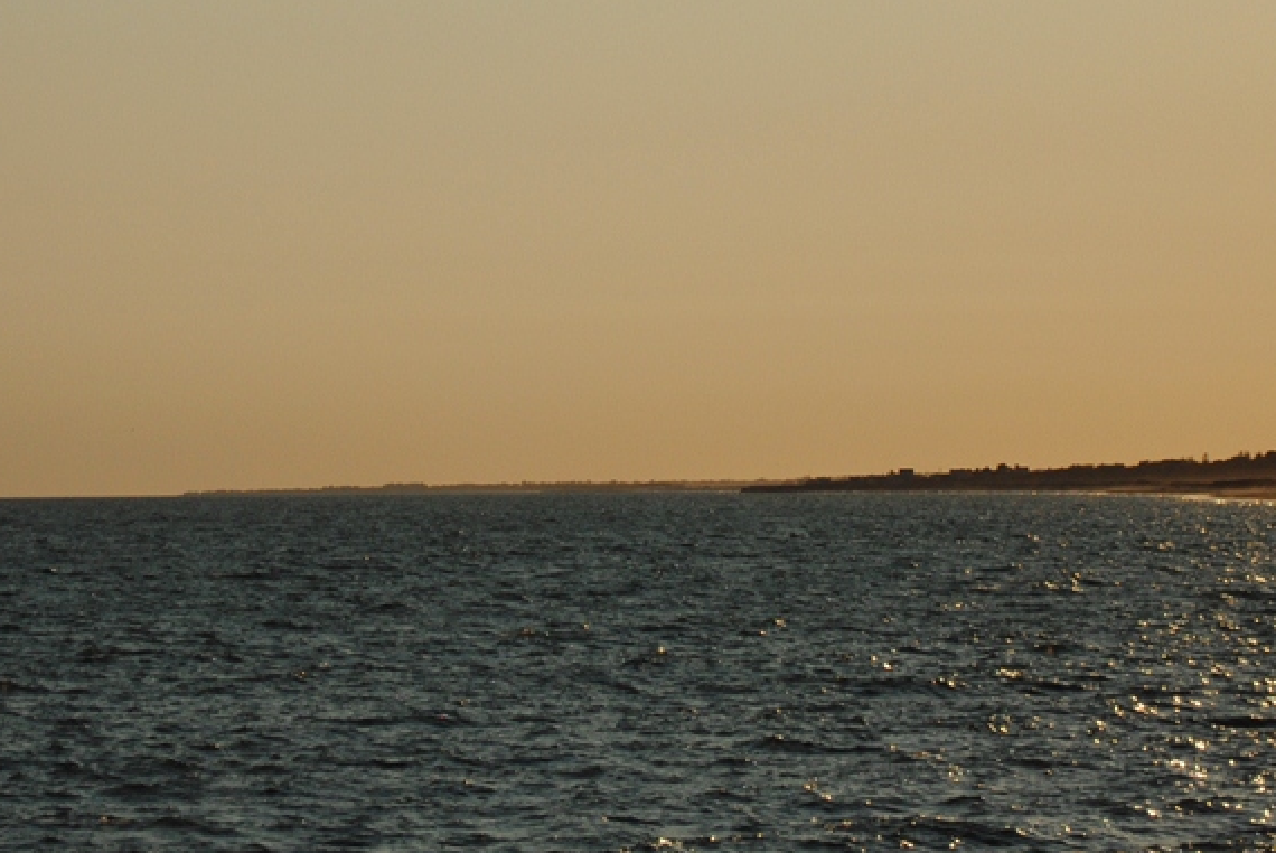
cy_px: -4
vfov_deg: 8.1
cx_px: 513
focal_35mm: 168
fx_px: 5960
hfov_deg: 12.2
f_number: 5.6
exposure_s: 1/4000
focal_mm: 55
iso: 200
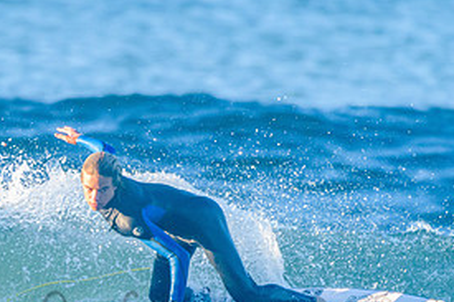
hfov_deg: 1.6
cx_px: 114
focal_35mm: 1283
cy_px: 303
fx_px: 16170
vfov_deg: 1.1
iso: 1000
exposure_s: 1/2000
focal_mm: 500
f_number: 5.6
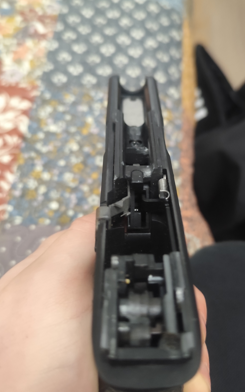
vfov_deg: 58.1
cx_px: 149
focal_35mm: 33
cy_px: 182
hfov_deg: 38.1
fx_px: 353
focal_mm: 6.14
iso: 2000
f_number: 1.65
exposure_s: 1/20
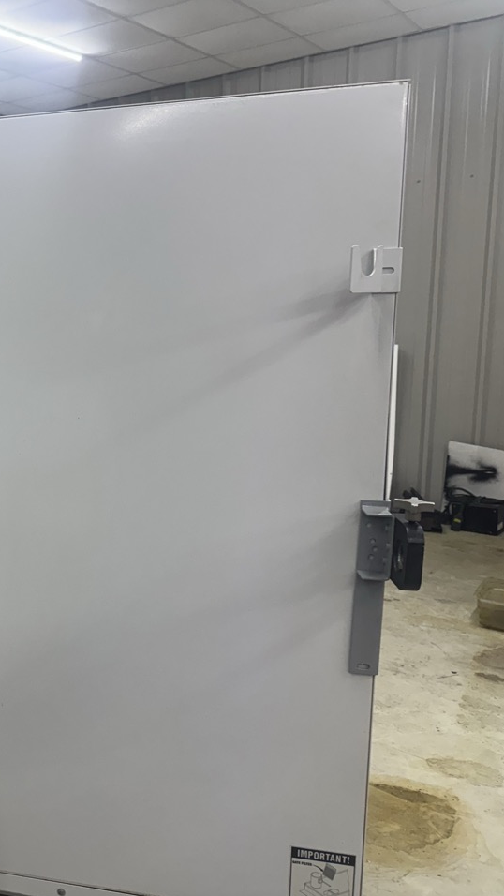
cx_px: -59
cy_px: 449
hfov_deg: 30.0
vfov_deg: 56.6
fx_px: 831
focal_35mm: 35
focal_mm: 6.76
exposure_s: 1/120
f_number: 1.78
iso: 125
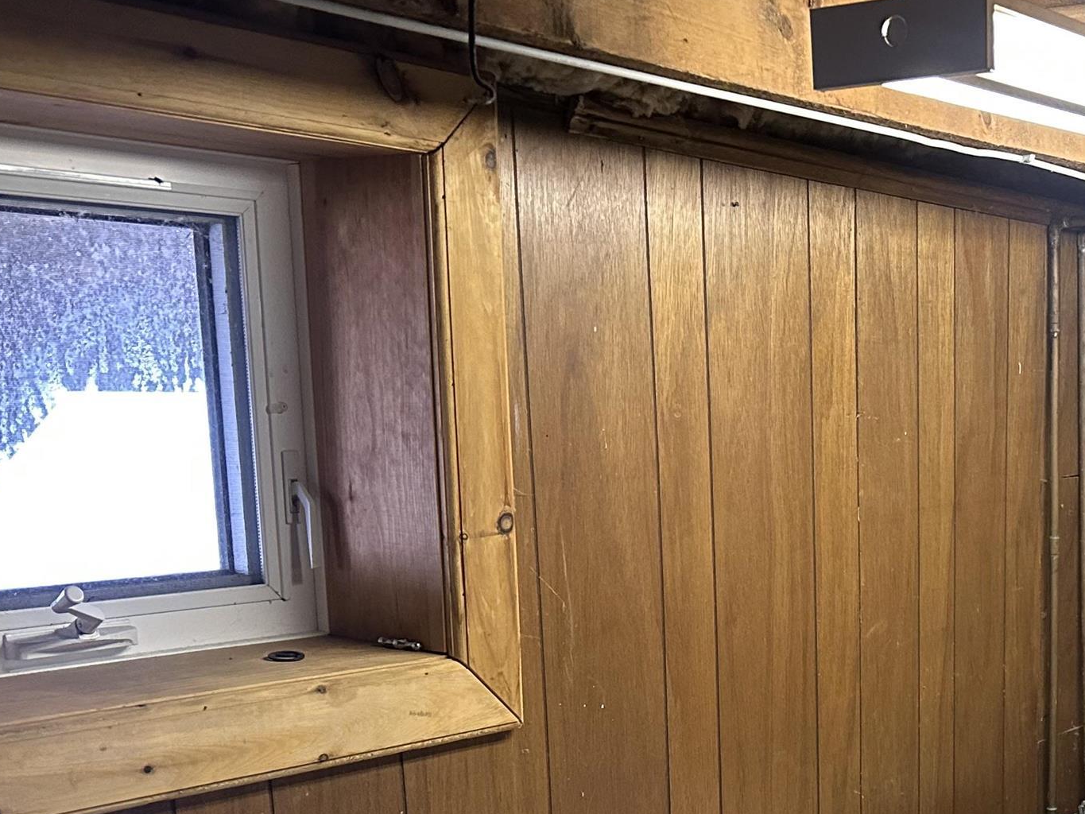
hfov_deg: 33.7
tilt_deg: -13.6
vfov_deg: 25.9
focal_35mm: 54
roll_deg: -1.9
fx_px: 1693
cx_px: 968
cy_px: 772
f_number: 1.78
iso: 500
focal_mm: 6.86
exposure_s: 1/60
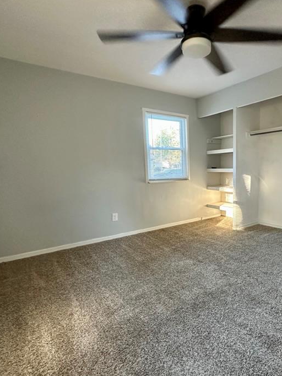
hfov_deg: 61.8
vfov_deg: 79.0
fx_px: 228
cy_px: 192
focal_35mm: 21
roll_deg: +0.5
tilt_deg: -6.1
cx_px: 189
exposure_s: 1/60
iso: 400
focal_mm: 2.22
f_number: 2.2
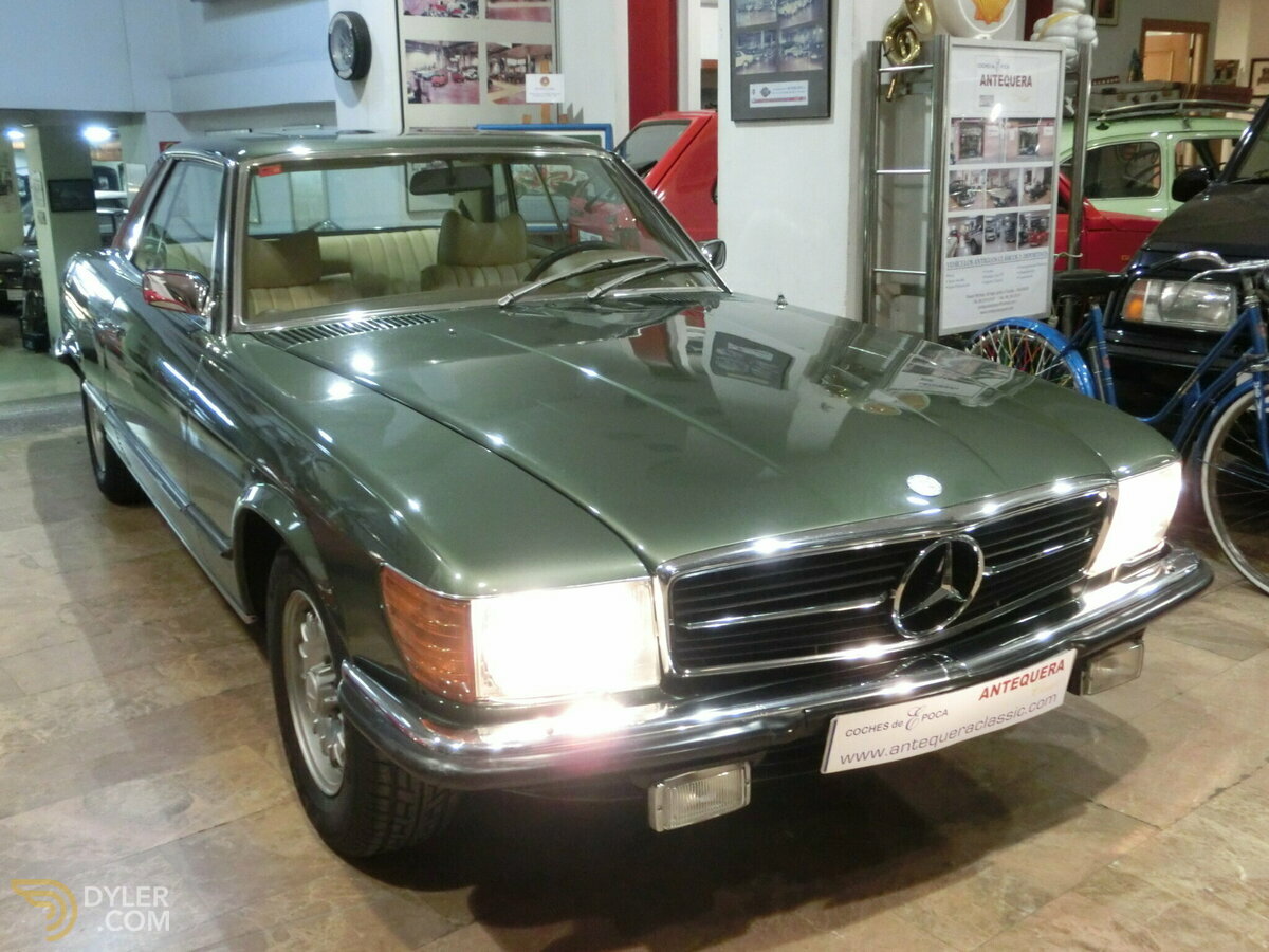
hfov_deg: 55.4
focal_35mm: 33
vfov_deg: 42.9
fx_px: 1210
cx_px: 634
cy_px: 476
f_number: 3.7
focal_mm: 5.93
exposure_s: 1/20
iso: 800
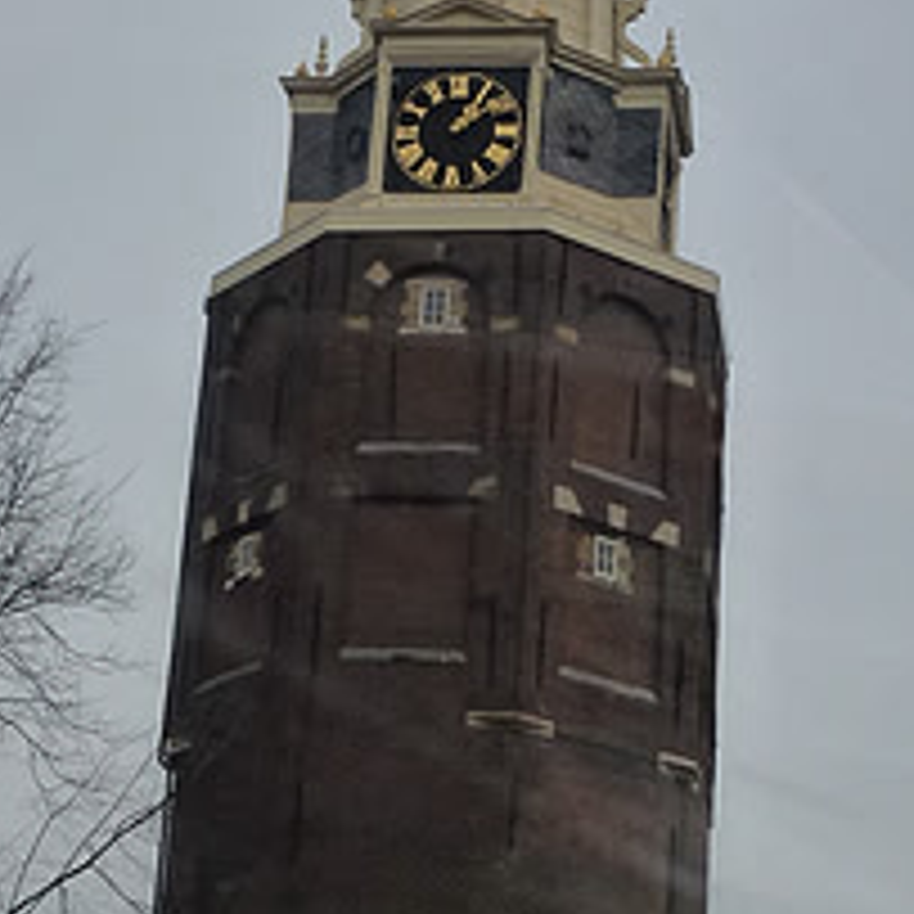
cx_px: 295
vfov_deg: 19.0
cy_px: 324
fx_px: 2718
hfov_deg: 19.0
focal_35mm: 91
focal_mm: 6.4
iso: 160
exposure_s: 1/500
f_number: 4
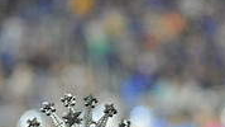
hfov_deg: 4.4
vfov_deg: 2.4
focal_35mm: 495
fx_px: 2952
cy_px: 321
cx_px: 101
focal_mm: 145
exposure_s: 1/125
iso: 5000
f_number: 5.6
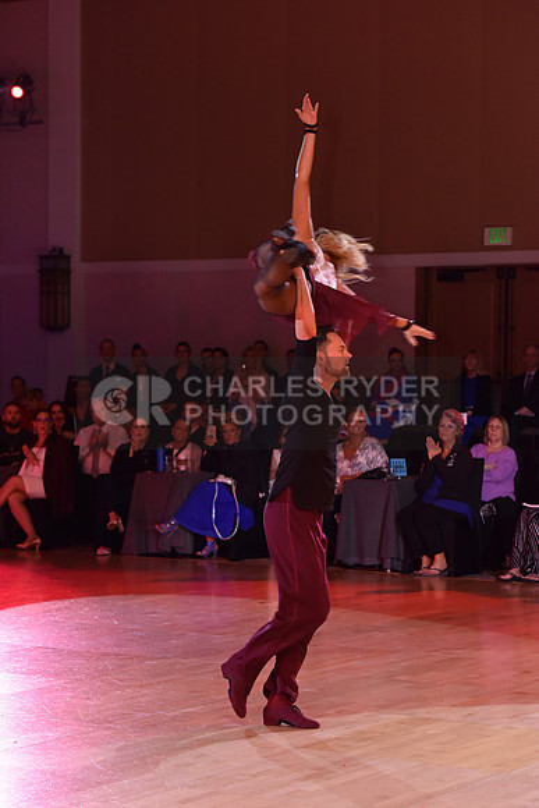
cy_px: 404
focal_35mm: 98
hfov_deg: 14.0
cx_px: 270
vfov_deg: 20.8
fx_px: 2199
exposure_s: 1/250
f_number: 5
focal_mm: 98
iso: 1600
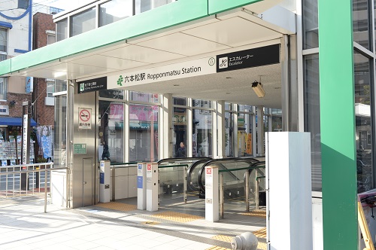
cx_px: 188
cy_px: 125
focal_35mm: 35
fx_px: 365
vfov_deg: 37.8
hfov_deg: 54.5
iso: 200
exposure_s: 1/125
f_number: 8
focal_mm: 35
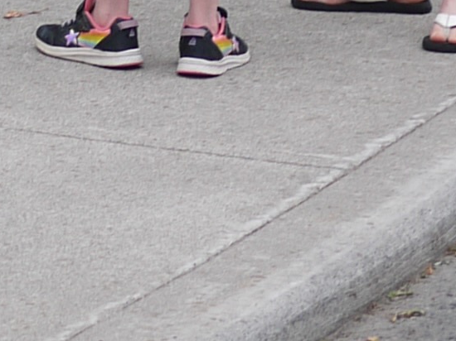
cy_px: -708
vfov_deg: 4.8
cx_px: -493
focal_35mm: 291
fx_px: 3832
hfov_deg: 6.6
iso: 100
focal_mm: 20
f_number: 1.8
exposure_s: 1/800
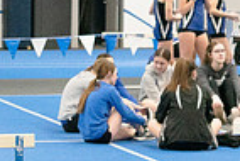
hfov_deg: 9.4
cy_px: 155
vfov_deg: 6.3
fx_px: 1448
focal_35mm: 217
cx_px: -25
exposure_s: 1/500
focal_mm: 53
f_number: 4.5
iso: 4000
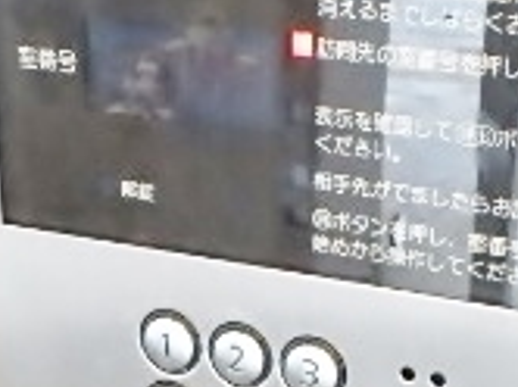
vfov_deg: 17.8
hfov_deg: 24.0
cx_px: 365
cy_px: 359
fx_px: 1210
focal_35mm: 81
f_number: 3.5
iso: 1250
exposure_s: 1/30
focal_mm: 3.7
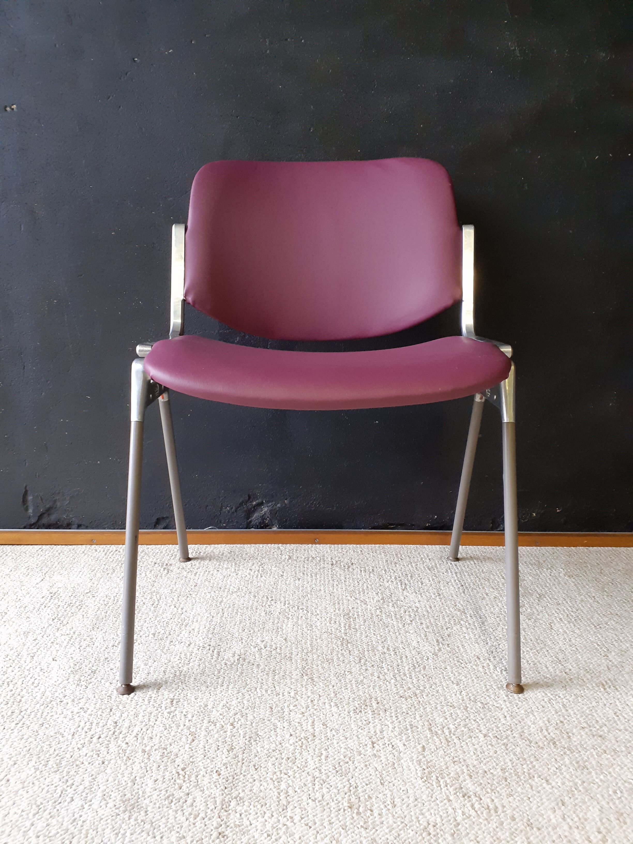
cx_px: 316
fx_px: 658
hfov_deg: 51.4
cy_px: 422
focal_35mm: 27
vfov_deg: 65.3
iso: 200
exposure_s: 1/25
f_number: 1.9
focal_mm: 3.6
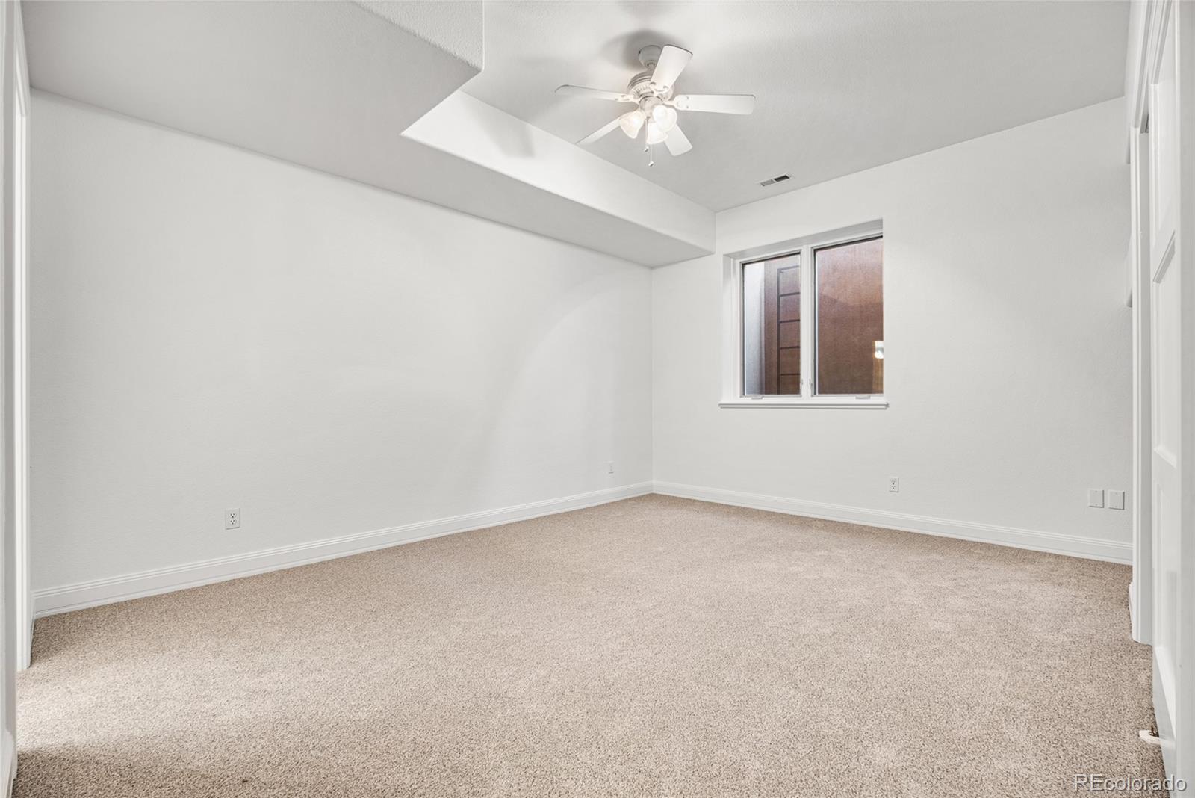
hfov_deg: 96.7
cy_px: 399
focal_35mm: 16
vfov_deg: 73.8
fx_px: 531
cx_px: 598
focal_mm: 16
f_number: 8
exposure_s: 1/20
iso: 200
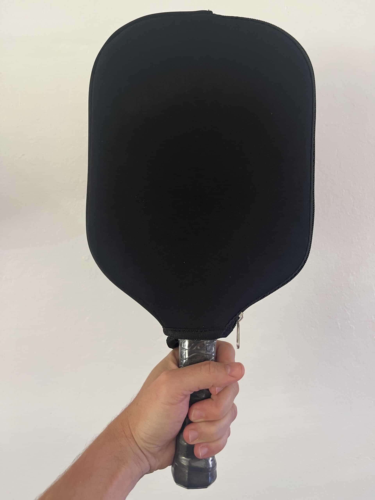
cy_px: 250
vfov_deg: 67.3
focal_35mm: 26
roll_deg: -1.0
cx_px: 188
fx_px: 376
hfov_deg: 53.1
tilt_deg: -5.4
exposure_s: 1/60
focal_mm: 5.1
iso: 200
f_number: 1.6
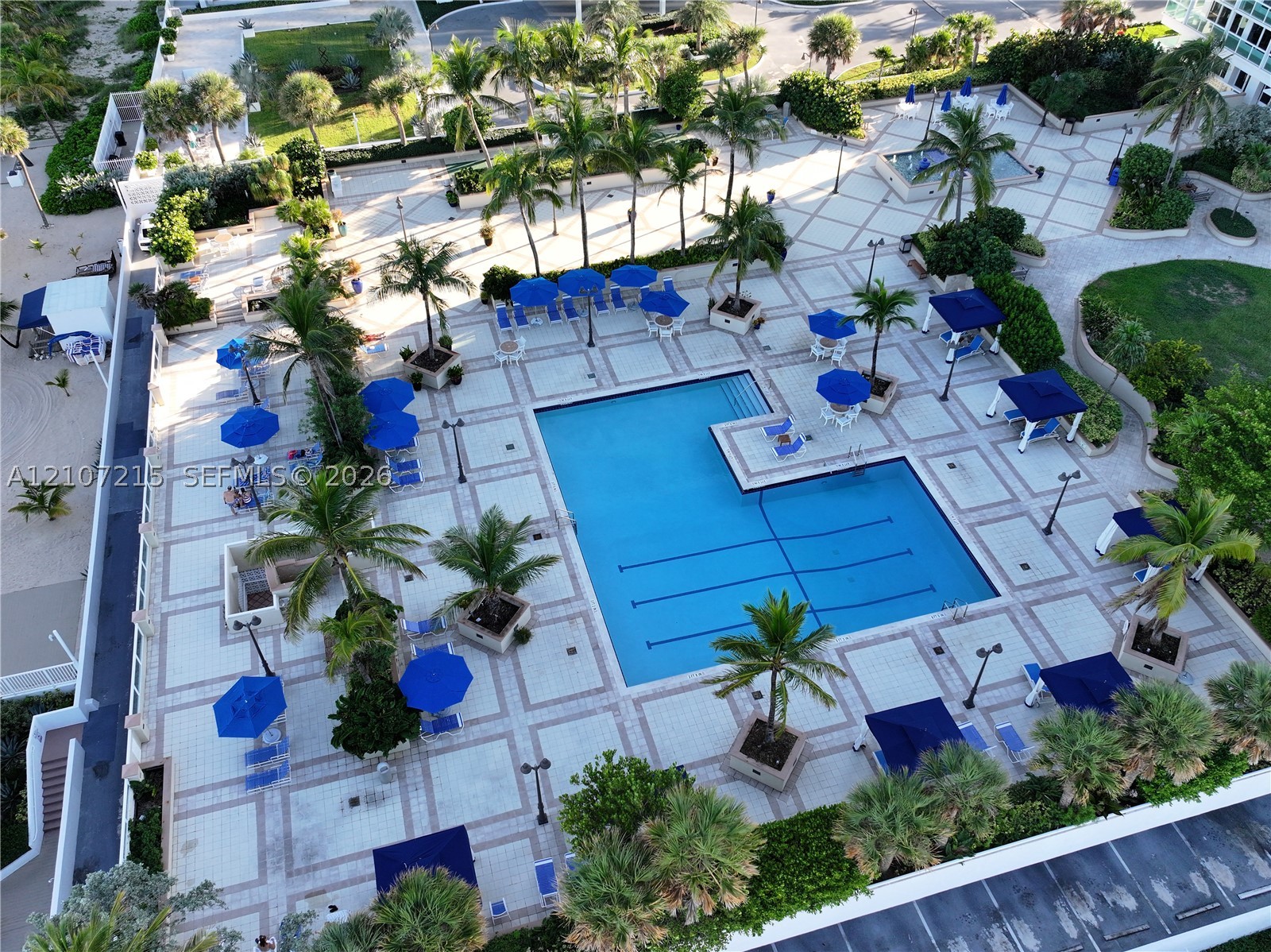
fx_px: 881
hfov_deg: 71.6
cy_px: 476
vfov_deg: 56.8
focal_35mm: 24
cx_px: 636
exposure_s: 1/400
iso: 160
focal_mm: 12.29
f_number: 2.8
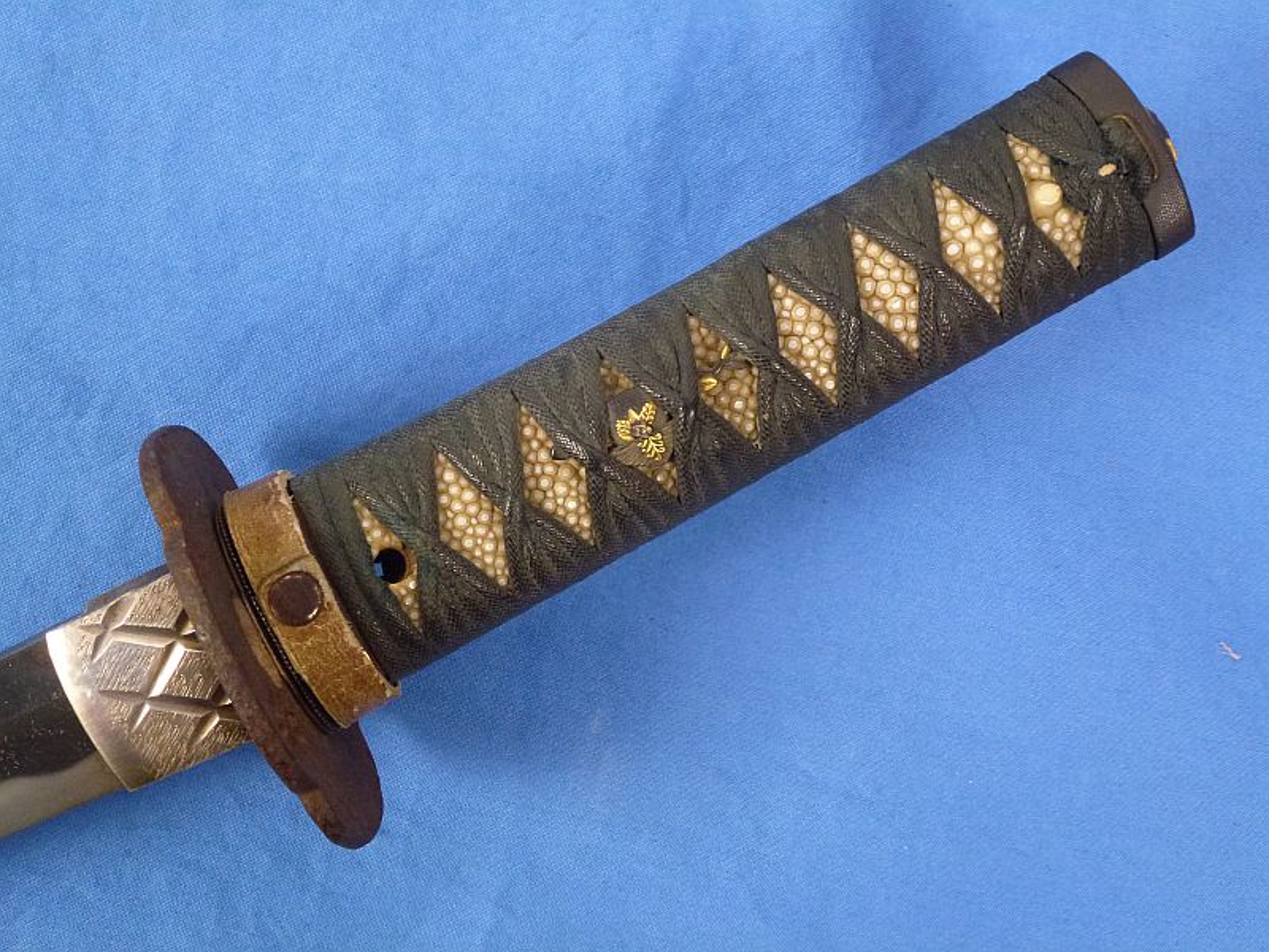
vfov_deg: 28.0
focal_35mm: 52
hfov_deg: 36.8
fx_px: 1906
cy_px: 476
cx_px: 634
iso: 400
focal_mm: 9.4
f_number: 4.3
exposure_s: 1/60
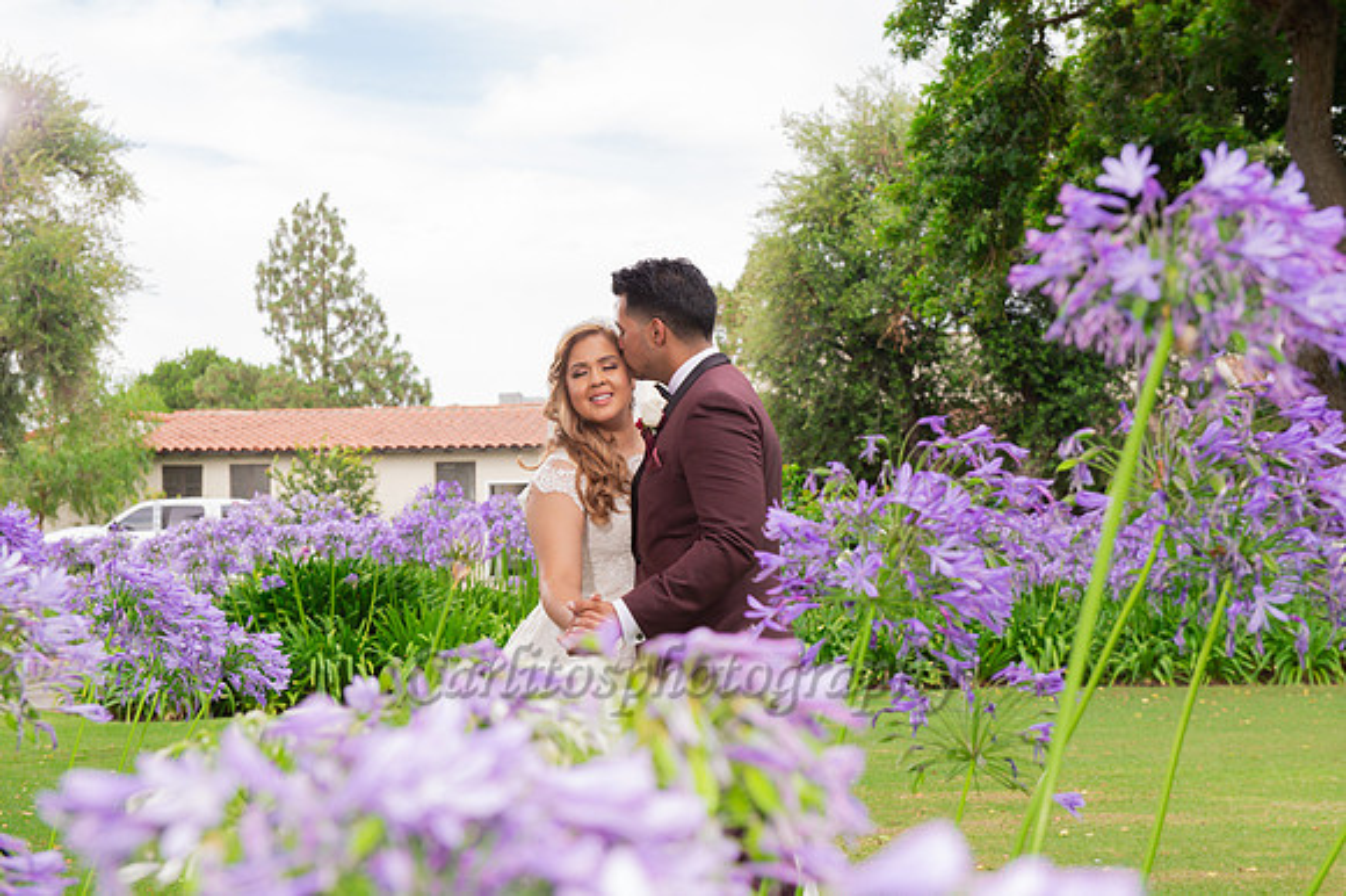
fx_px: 2242
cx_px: 673
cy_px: 448
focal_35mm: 60
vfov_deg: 22.6
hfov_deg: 33.4
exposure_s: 1/250
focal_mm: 60
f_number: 6.3
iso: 400
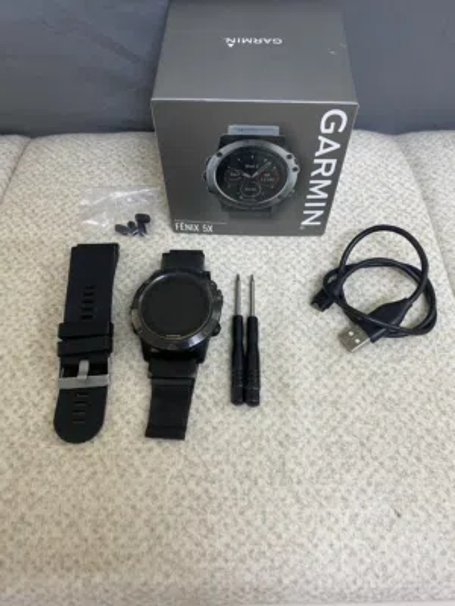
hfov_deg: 53.1
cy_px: 303
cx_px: 228
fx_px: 456
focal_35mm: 26
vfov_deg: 67.3
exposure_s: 1/50
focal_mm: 4.25
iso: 250
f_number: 1.8
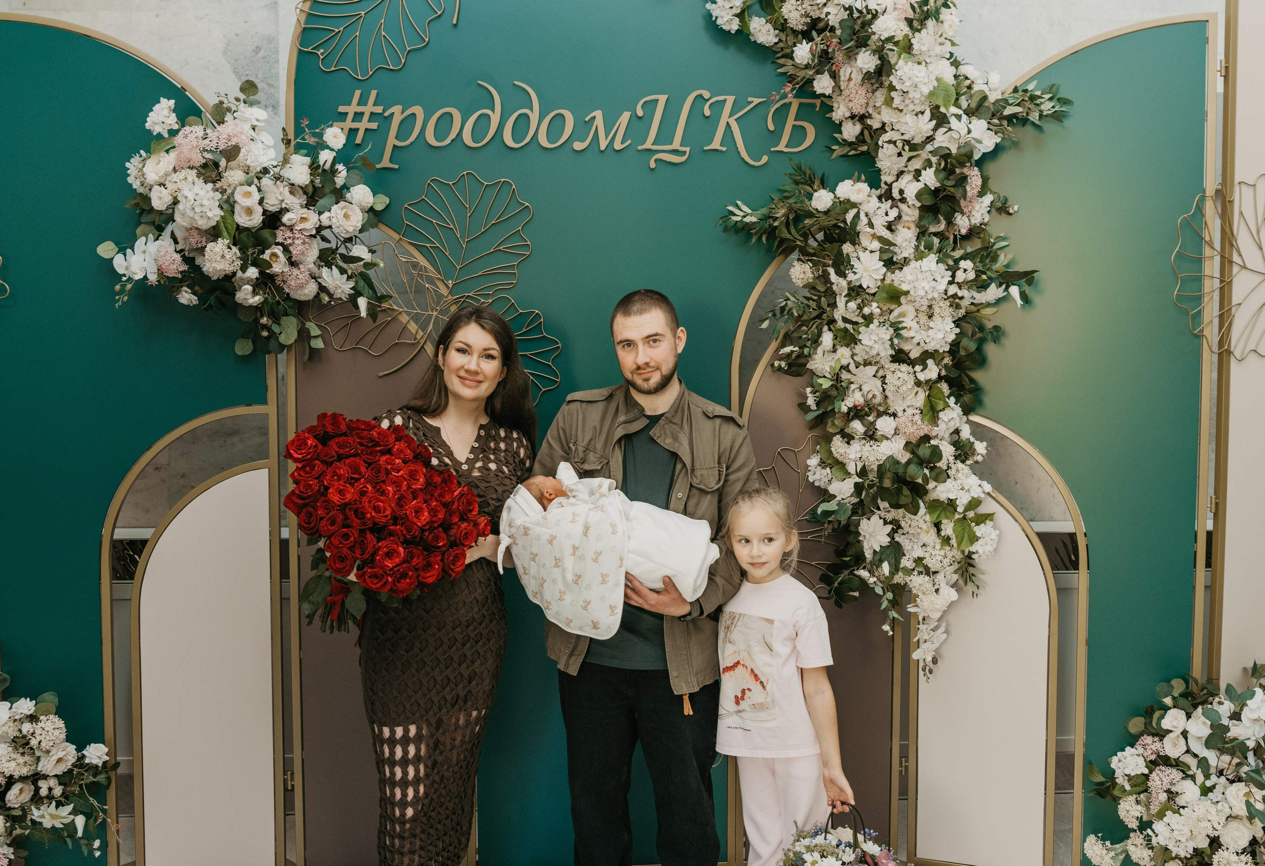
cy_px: 404
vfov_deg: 39.9
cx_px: 663
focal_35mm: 34
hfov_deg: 55.9
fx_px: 1192
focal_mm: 30
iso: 400
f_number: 4.5
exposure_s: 1/160
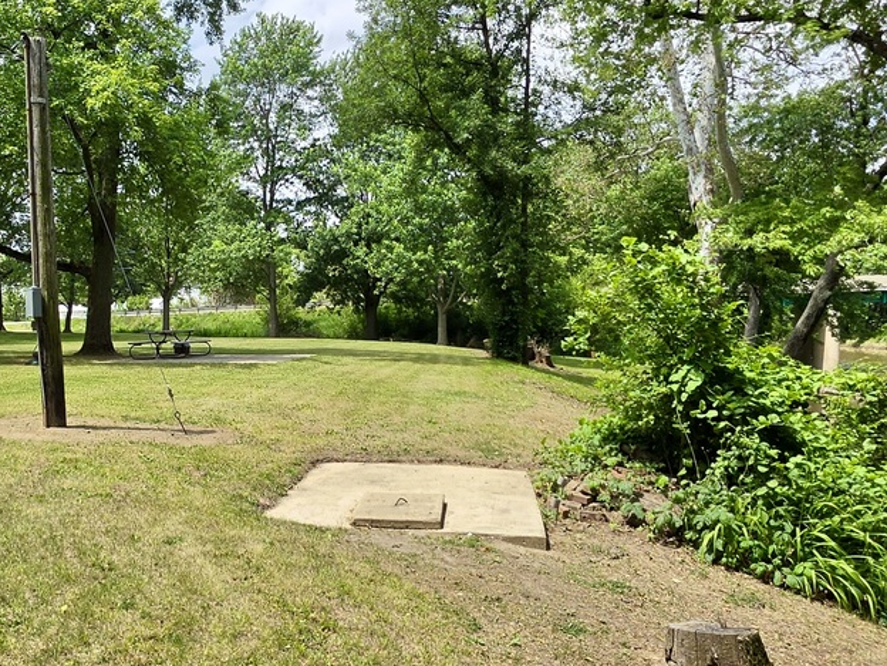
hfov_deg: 57.1
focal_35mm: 30
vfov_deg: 46.7
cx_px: 229
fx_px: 769
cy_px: 367
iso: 32
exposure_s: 1/2027
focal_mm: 2.2
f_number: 1.9
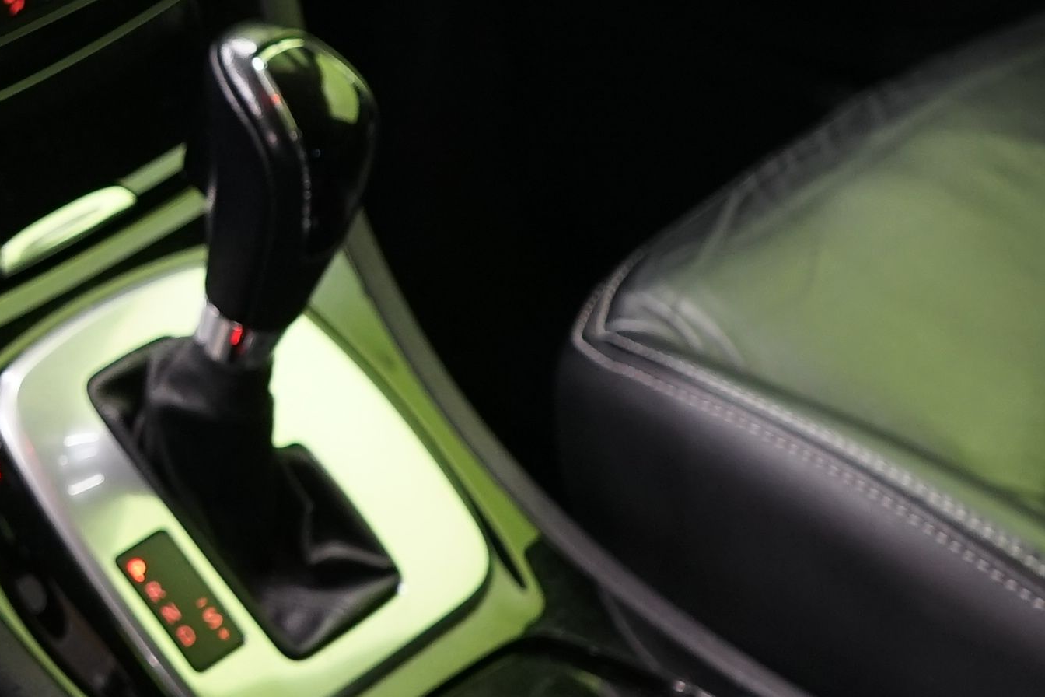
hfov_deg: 15.5
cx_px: -379
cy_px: 212
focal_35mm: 125
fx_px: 3628
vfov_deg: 11.0
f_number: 4.5
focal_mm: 28
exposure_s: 1/13
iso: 800
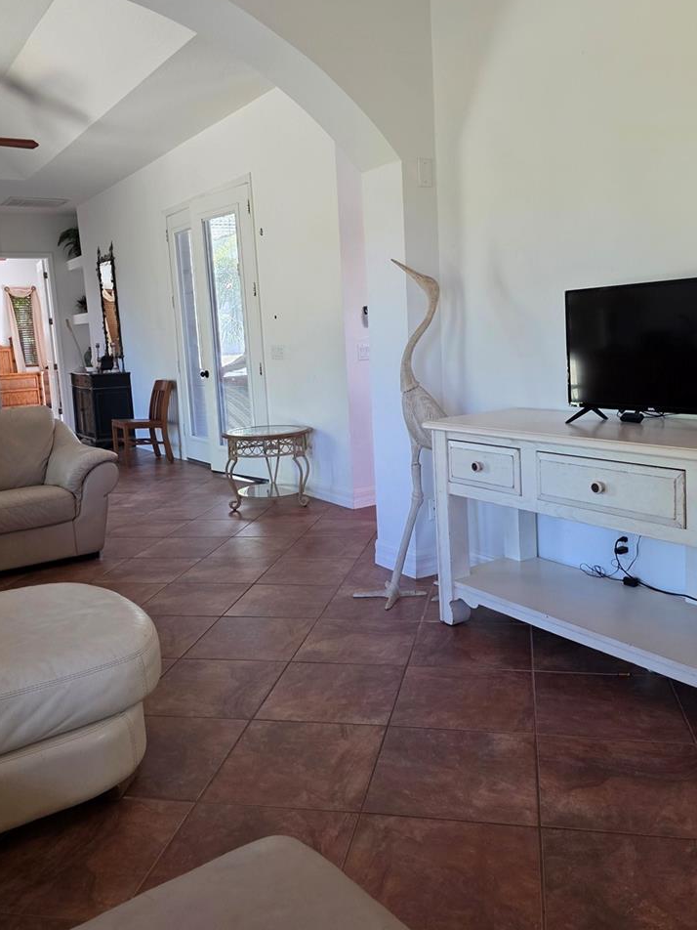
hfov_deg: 48.2
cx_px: 355
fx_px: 779
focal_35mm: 29
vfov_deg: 61.7
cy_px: 453
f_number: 1.7
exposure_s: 1/120
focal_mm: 6.3
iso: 400
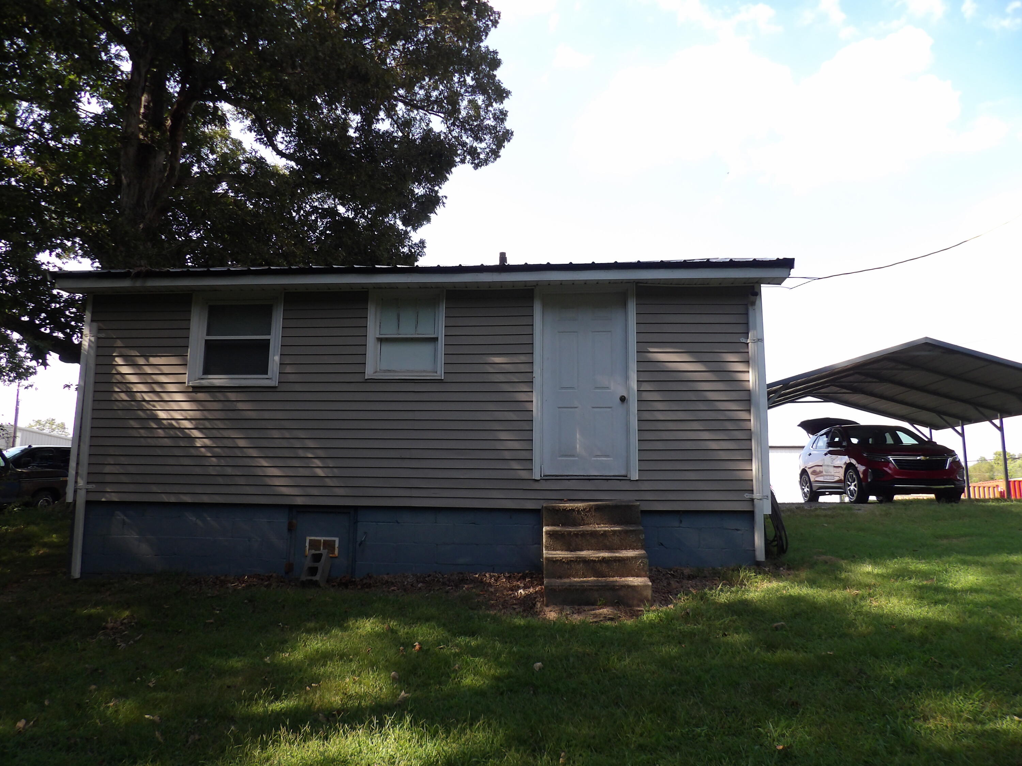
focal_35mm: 24
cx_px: 511
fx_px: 709
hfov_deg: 71.6
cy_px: 383
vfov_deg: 56.8
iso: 100
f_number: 2.8
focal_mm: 4.3
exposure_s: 1/355
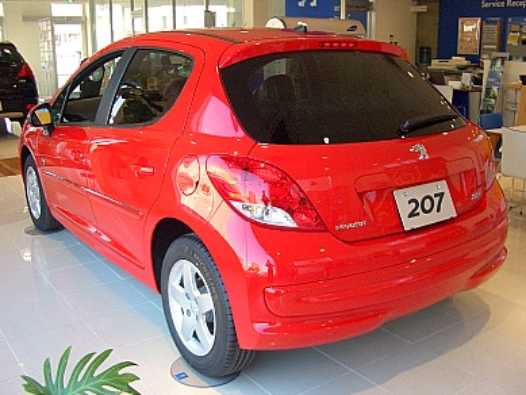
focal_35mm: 36
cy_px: 199
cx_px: 268
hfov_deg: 51.3
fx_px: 547
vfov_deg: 39.7
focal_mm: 5.8
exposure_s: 1/100
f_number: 2.6
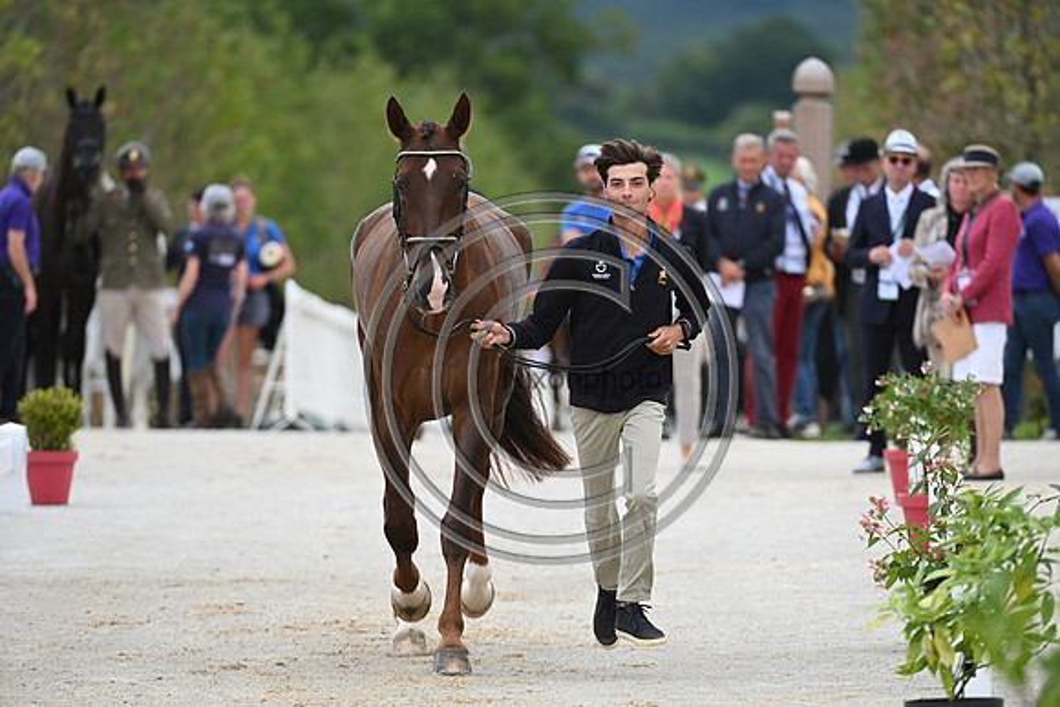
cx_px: 530
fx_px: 11191
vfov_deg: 3.6
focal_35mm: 380
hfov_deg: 5.4
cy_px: 354
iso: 720
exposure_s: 1/1600
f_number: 5.6
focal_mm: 380
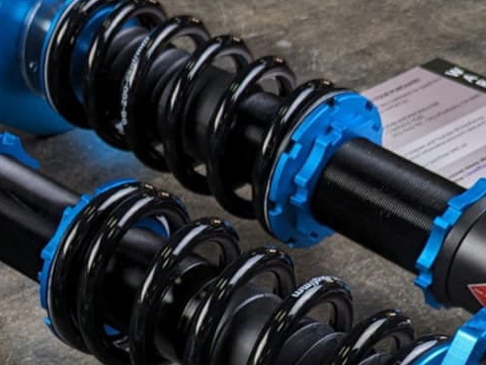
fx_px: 1405
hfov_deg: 19.3
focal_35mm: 100
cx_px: 50
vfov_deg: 13.5
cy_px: 627
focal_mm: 6.81
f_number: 1.85
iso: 41
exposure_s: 1/54.4
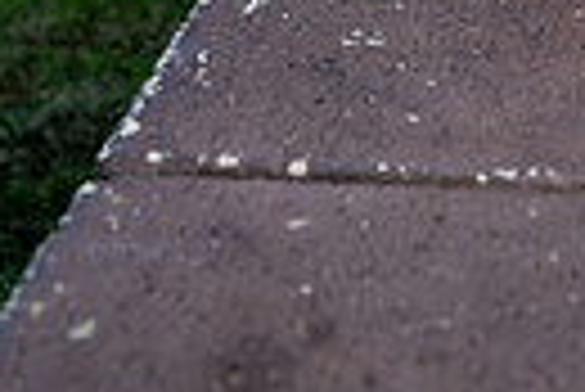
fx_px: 1968
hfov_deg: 16.6
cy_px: -599
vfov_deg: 9.8
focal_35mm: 121
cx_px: 558
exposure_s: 1/250
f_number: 5.6
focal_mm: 35
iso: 200
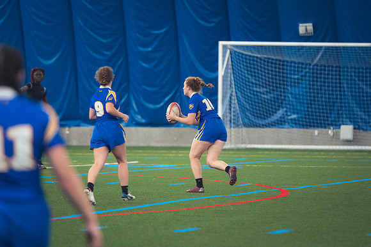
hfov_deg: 6.9
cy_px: 124
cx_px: 186
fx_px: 3090
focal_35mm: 300
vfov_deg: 4.6
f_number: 2.8
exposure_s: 1/320
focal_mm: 200
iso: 3200
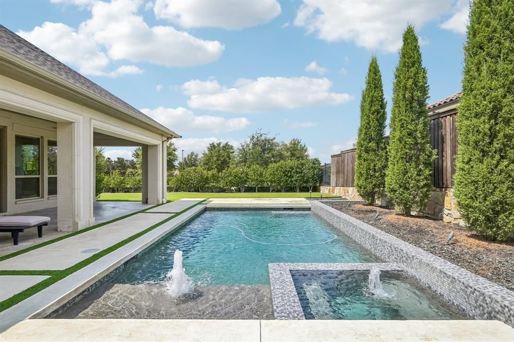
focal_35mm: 18
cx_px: 257
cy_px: 171
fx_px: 264
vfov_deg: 65.9
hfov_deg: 88.5
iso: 400
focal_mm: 18.5
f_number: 8
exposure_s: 1/1600
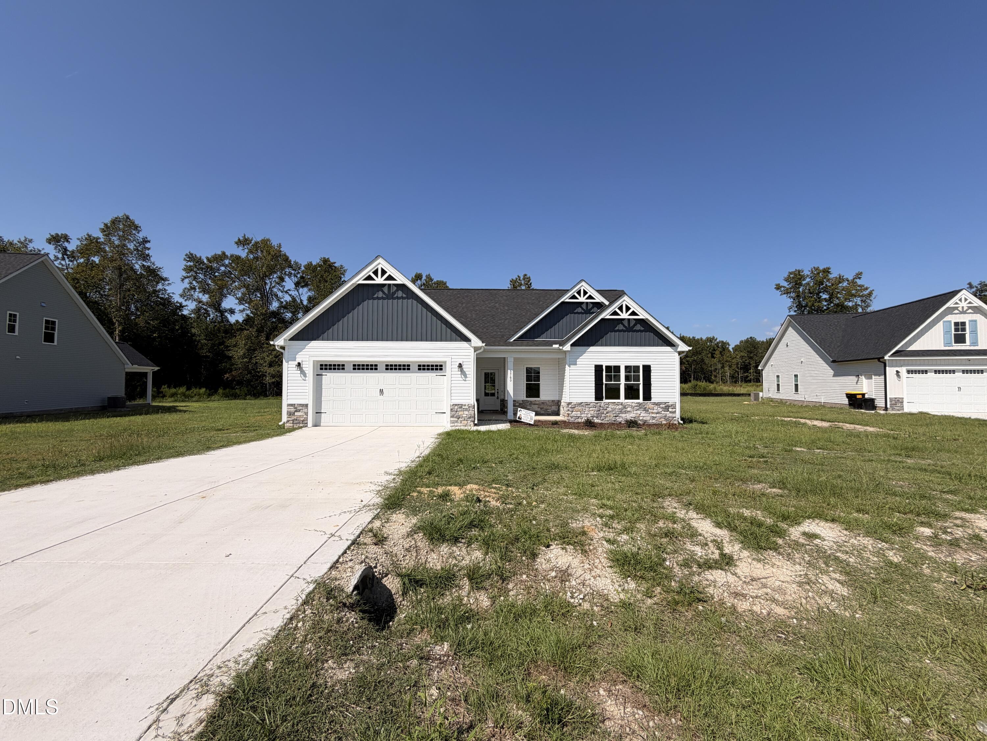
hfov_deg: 102.1
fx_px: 399
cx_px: 494
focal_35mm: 14
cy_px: 370
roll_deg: -0.7
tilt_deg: +2.0
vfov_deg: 85.7
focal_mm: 2.22
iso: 20
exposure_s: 1/1399
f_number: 2.2
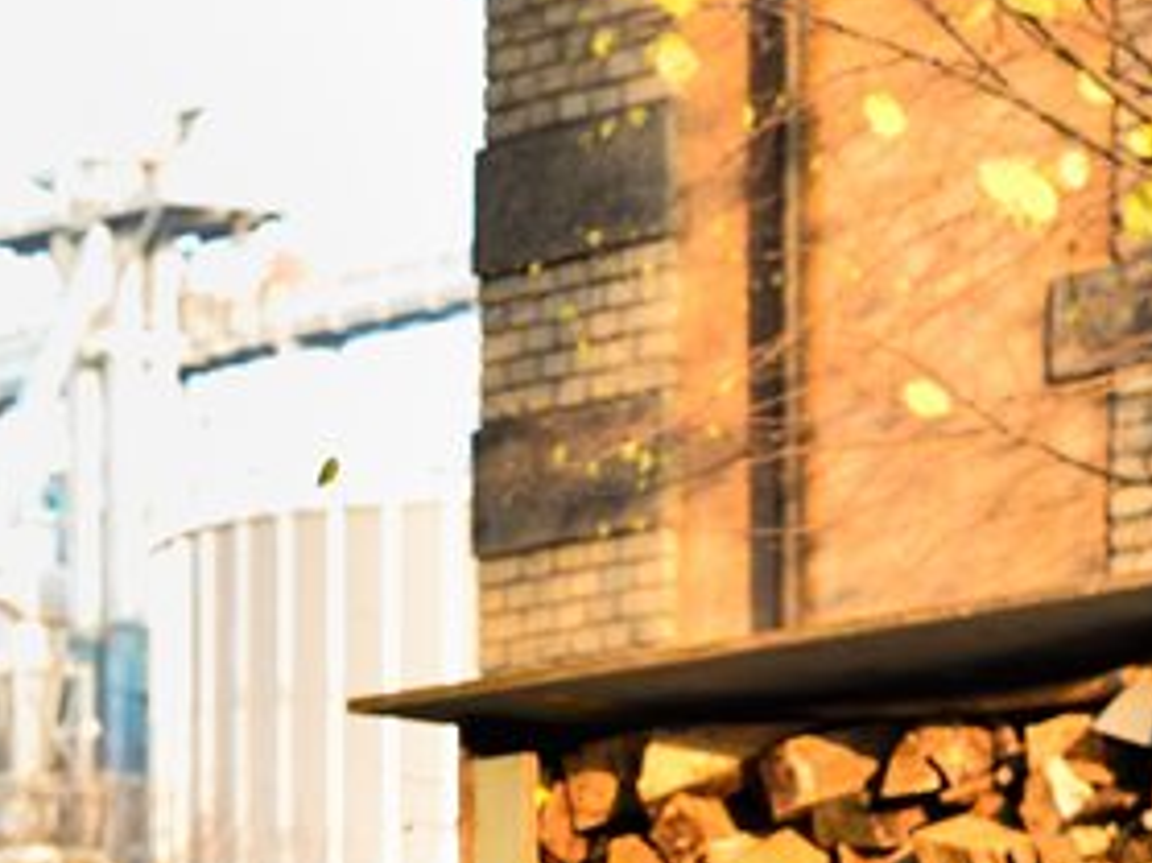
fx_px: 10778
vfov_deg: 4.6
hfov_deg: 6.0
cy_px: 1255
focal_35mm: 324
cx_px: -615
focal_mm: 98
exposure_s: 1/100
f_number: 5.6
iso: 400
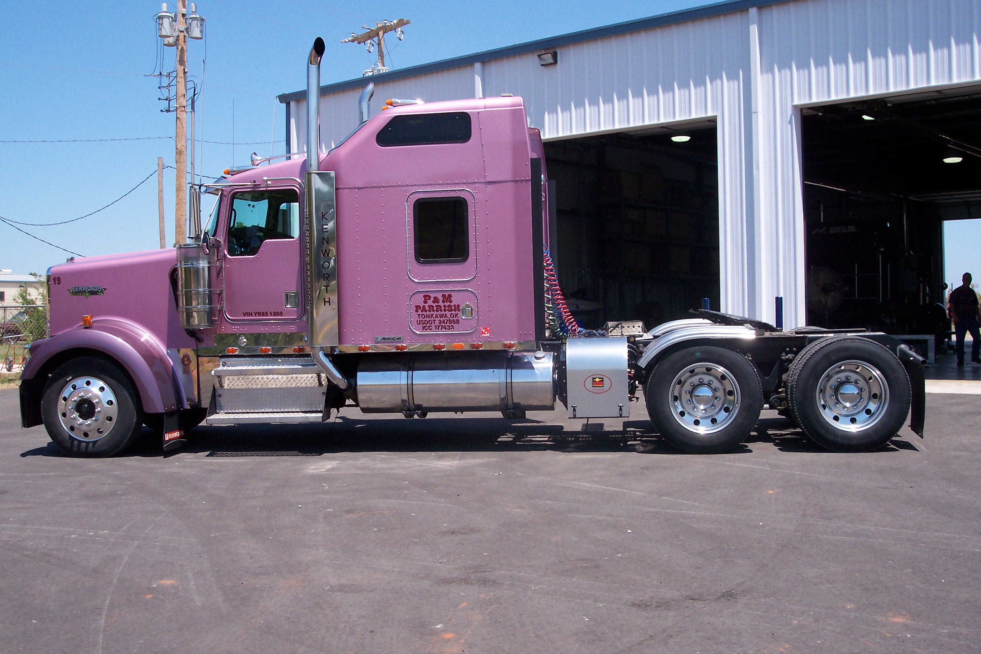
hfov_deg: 48.5
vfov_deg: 33.4
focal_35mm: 40
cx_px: 485
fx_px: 1090
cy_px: 308
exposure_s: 1/700
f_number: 4.8
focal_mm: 8
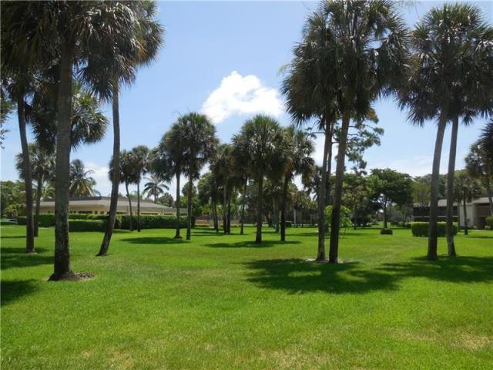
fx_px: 356
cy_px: 185
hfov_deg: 69.4
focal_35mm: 25
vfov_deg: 54.9
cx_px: 246
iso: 125
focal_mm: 4.5
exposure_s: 1/1250
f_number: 3.1
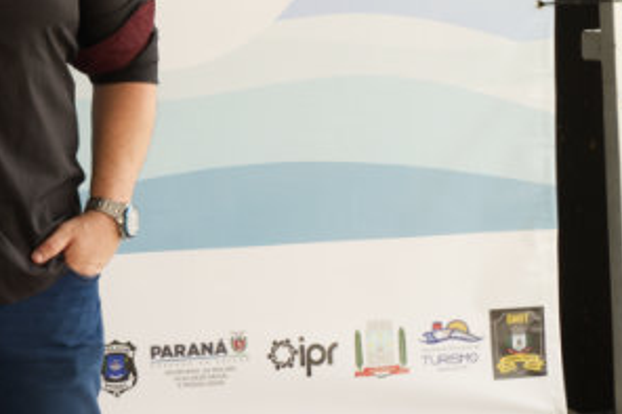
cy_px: -39
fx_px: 2452
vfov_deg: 9.6
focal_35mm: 142
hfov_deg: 13.8
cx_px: -223
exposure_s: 1/100
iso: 500
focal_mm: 35
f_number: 5.6
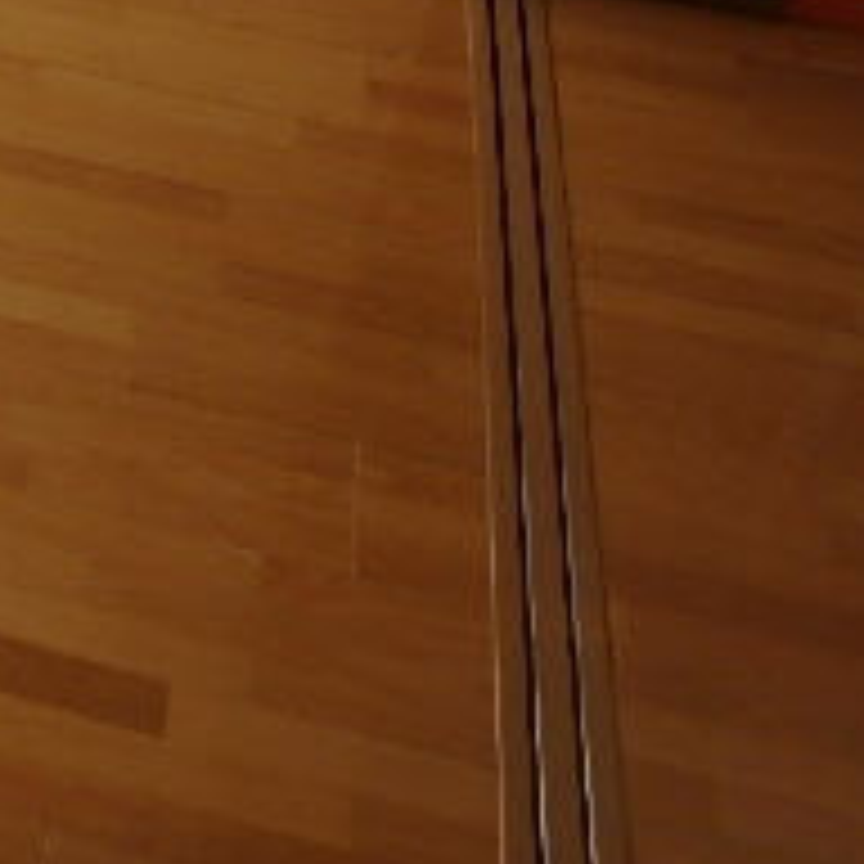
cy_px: -207
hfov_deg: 24.2
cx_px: -261
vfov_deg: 24.7
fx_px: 1751
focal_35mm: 62
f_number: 3.5
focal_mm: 3.7
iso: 125
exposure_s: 1/100
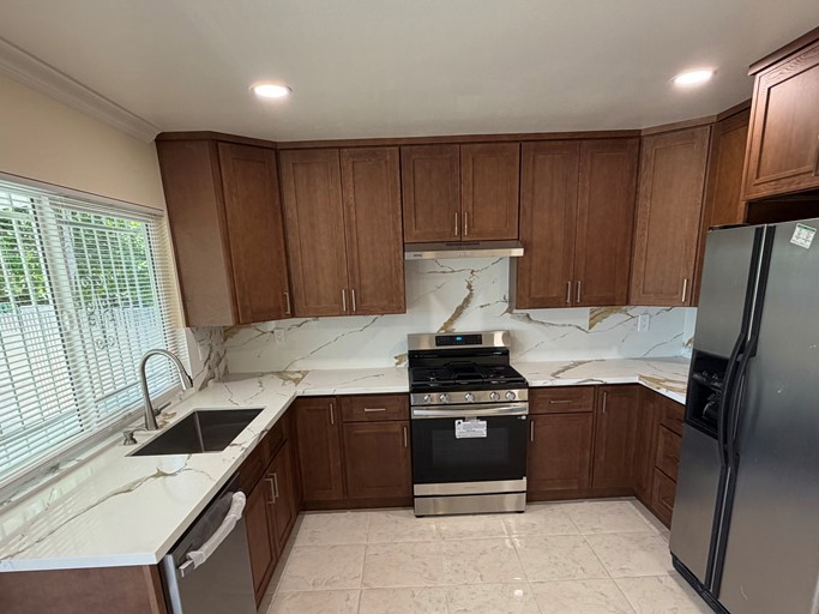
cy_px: 399
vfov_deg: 62.2
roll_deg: +2.3
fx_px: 497
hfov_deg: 79.0
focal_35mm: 21
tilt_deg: -14.4
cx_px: 414
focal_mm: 2.22
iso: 200
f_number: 2.2
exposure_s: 1/111
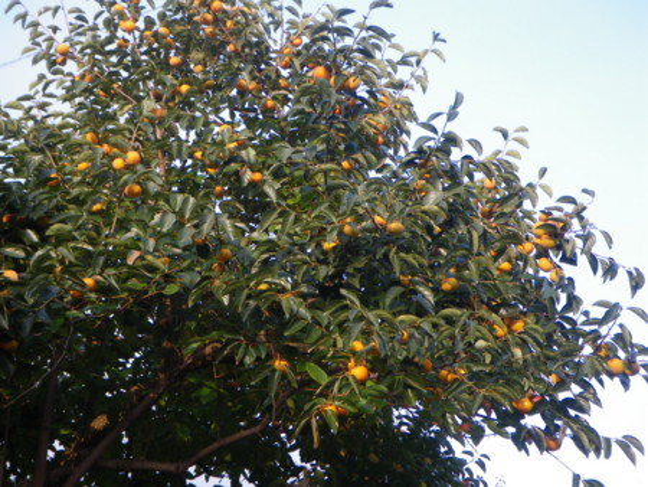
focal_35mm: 62
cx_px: 324
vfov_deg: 23.7
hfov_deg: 31.2
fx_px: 1161
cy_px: 244
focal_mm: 11.1
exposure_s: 1/80
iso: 80
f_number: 4.6
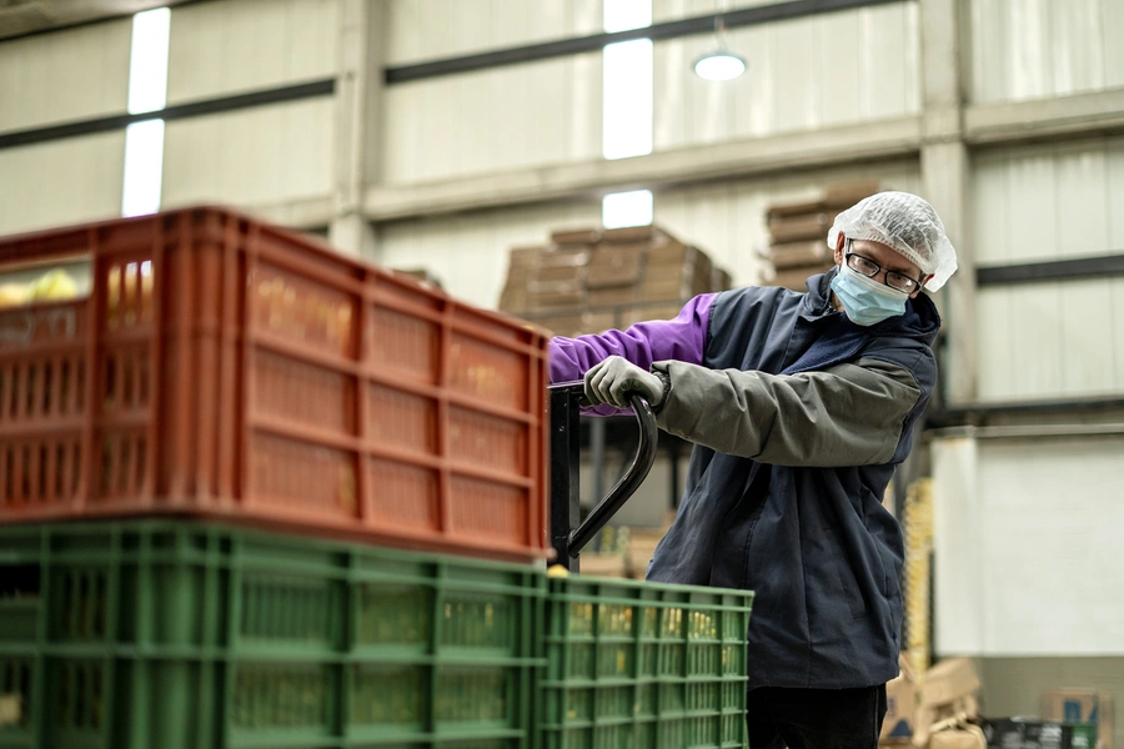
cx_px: 579
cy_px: 382
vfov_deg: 26.0
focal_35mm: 52
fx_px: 1623
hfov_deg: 38.2
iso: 400
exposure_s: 1/250
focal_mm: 50
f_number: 2
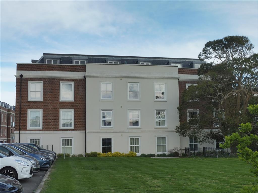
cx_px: 129
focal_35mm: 41
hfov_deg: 45.8
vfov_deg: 35.1
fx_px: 306
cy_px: 96
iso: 100
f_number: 5
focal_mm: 7.4
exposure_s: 1/320
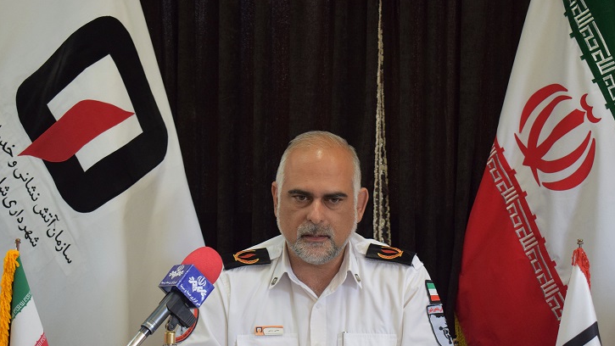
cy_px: 201
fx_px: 1167
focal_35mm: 72
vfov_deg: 16.9
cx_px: 310
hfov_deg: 29.5
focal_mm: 45
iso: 1250
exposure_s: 1/60
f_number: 5
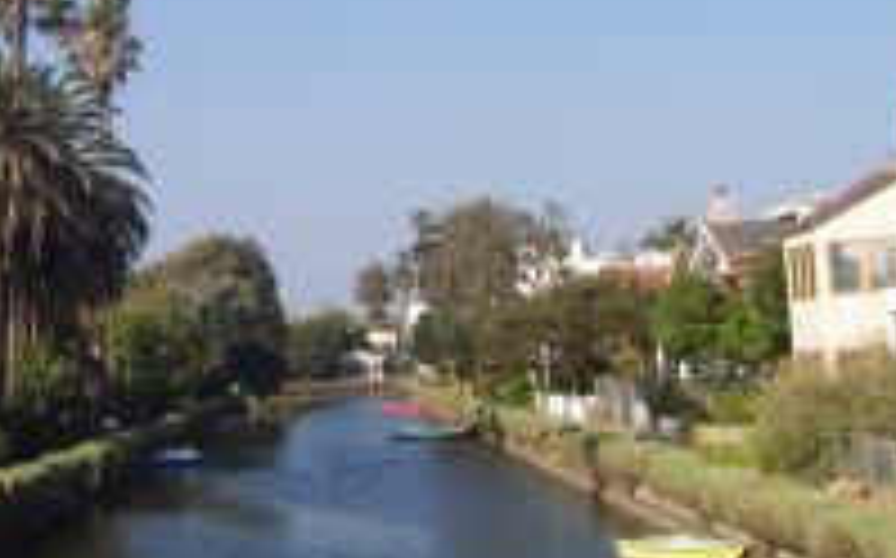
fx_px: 1927
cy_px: 63
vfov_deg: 16.3
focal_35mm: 79
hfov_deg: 25.5
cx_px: 131
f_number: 5.6
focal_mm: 5.6
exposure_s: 1/500
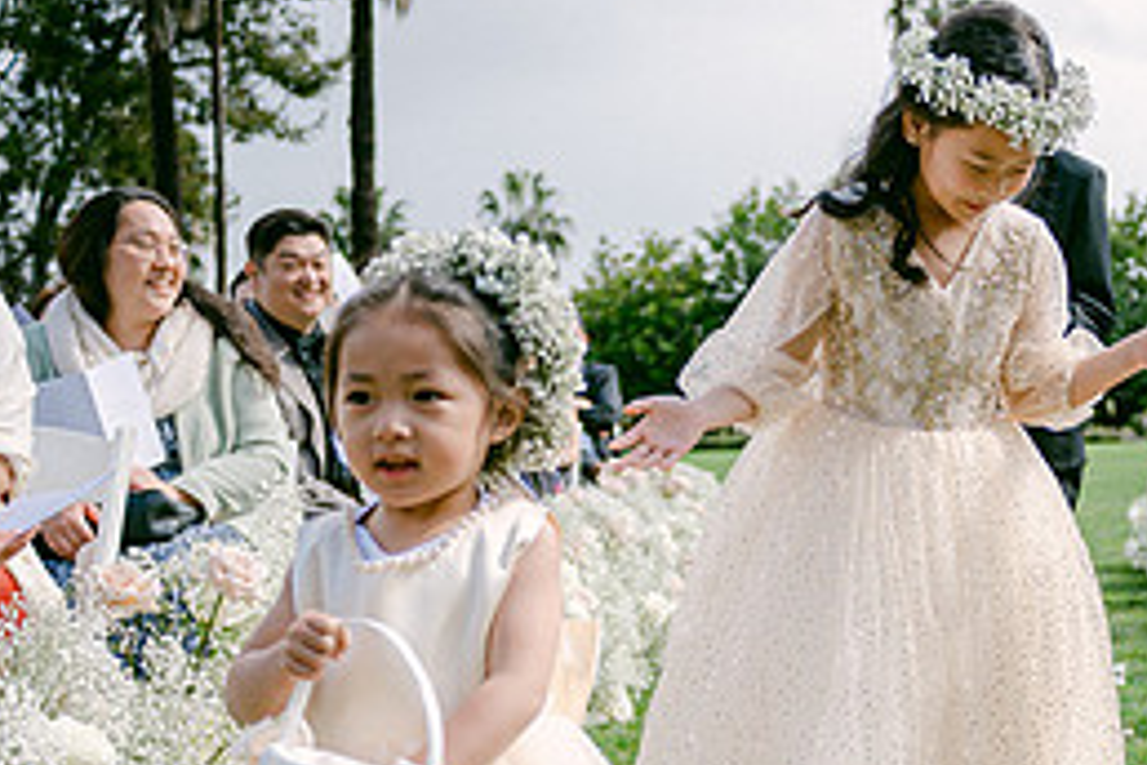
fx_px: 2007
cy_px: 547
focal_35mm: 63
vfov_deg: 21.4
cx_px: 929
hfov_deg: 31.0
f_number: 2.8
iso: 100
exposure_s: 1/2500
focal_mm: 28
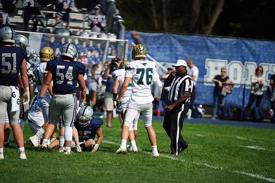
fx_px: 2292
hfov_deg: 6.9
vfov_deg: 4.6
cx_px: 138
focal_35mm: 300
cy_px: 92
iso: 400
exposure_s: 1/8000
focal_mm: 300
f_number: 2.8
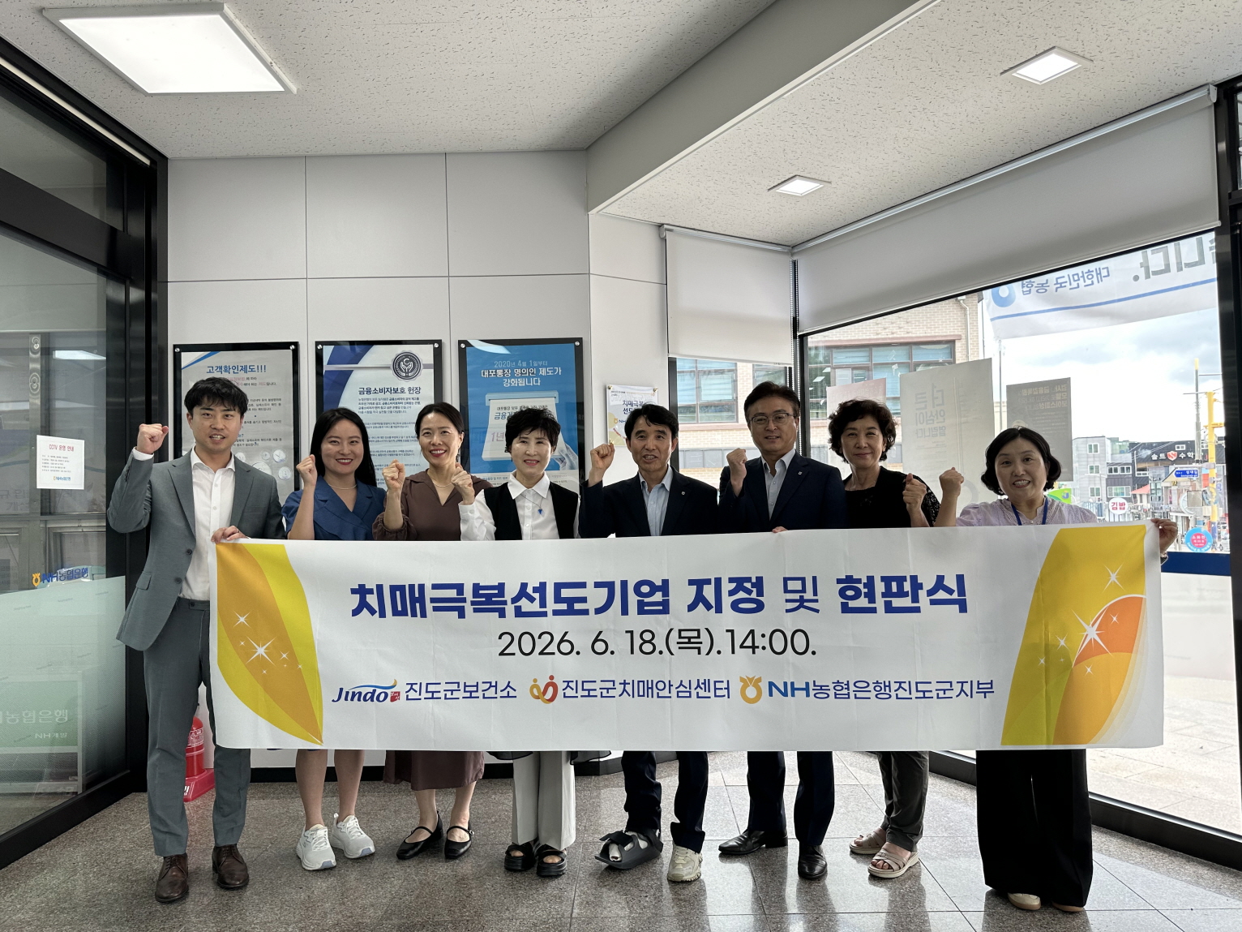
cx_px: 621
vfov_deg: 56.8
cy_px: 466
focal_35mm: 24
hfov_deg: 71.6
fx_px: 861
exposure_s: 1/272
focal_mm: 6.86
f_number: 1.78
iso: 80
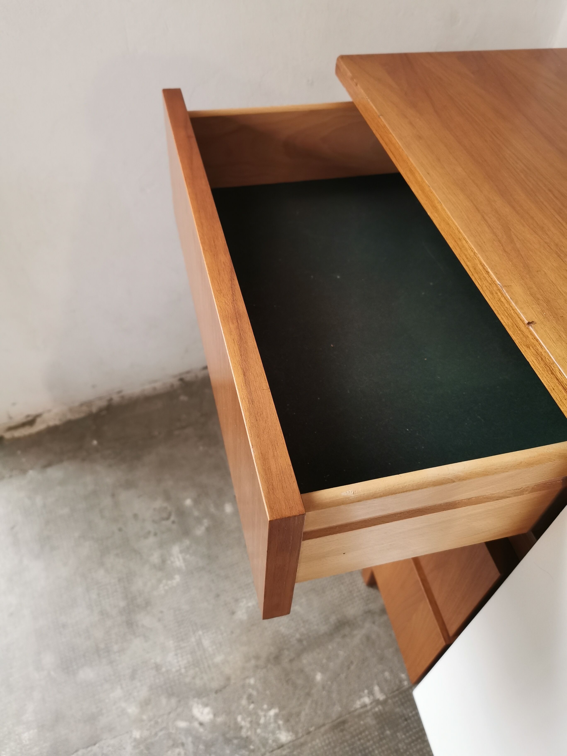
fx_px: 590
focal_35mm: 27
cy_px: 378
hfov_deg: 51.4
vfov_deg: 65.3
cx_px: 284
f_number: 1.6
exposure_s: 1/40
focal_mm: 5.56
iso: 320
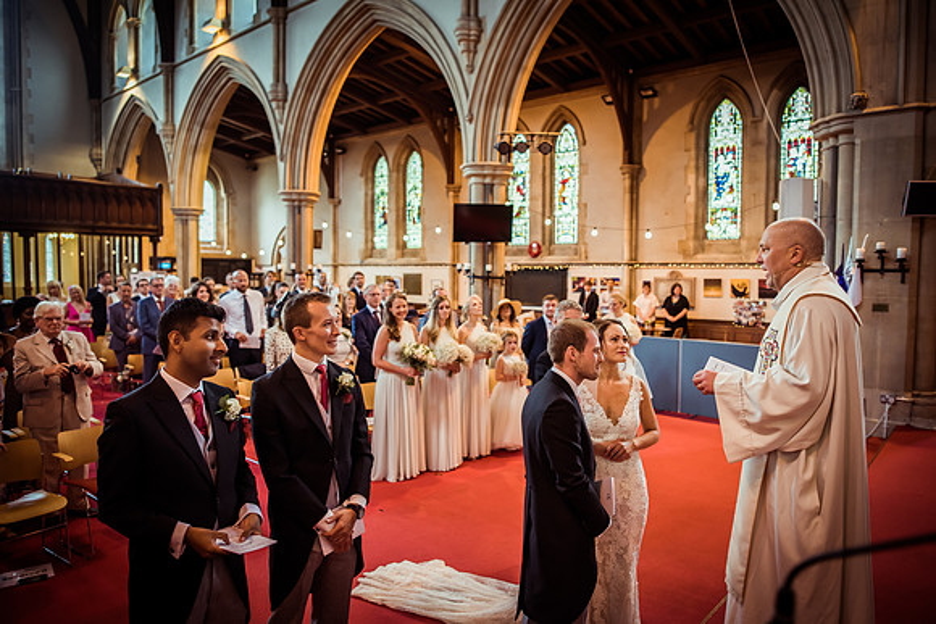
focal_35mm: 24
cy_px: 312
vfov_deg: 52.7
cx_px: 468
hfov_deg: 73.2
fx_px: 630
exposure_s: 1/200
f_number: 2.2
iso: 900
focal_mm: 24
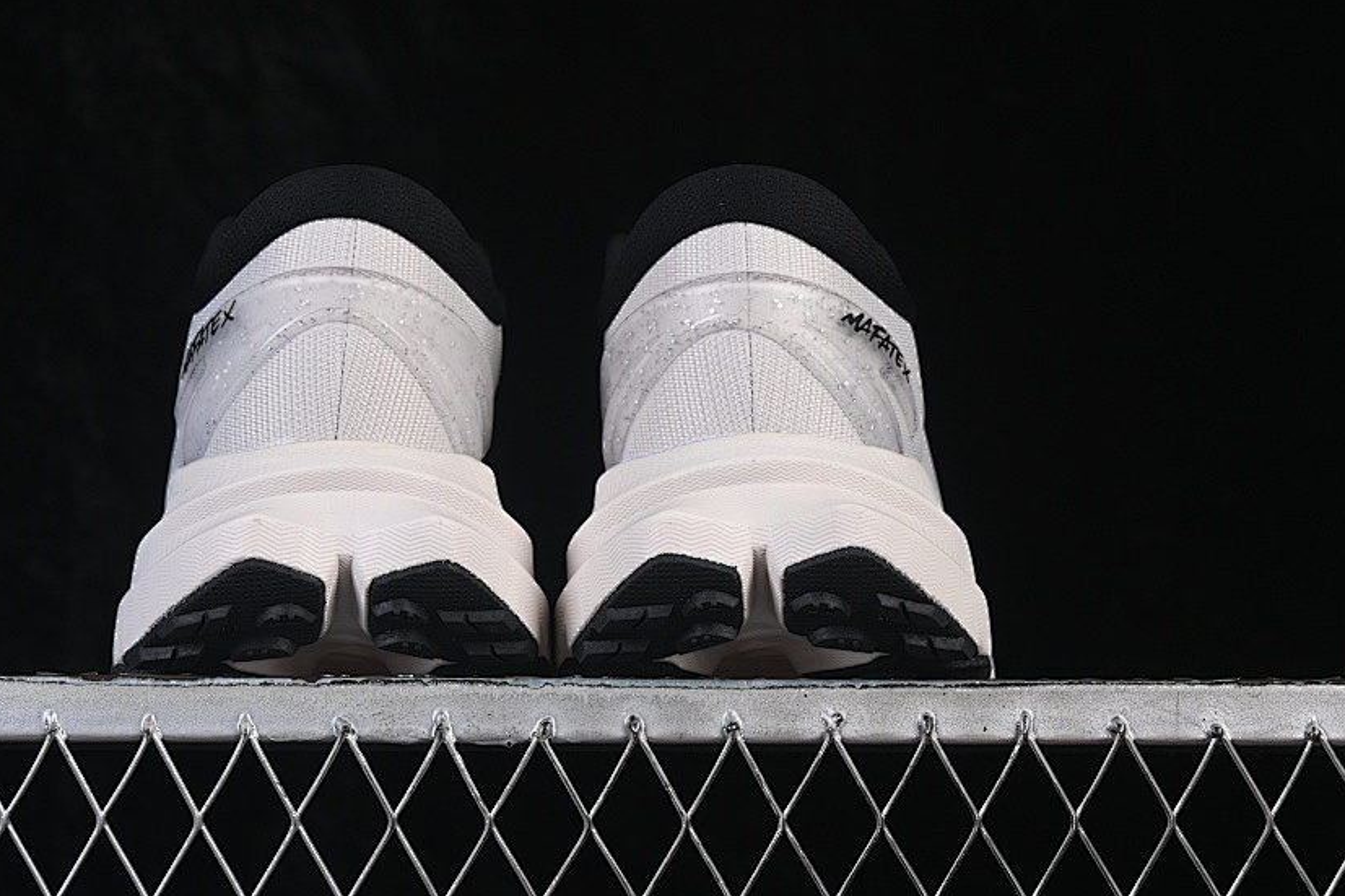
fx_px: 3660
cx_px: 548
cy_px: 315
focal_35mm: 98
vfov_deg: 13.9
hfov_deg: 20.8
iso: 160
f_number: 8
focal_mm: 50
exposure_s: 1/80
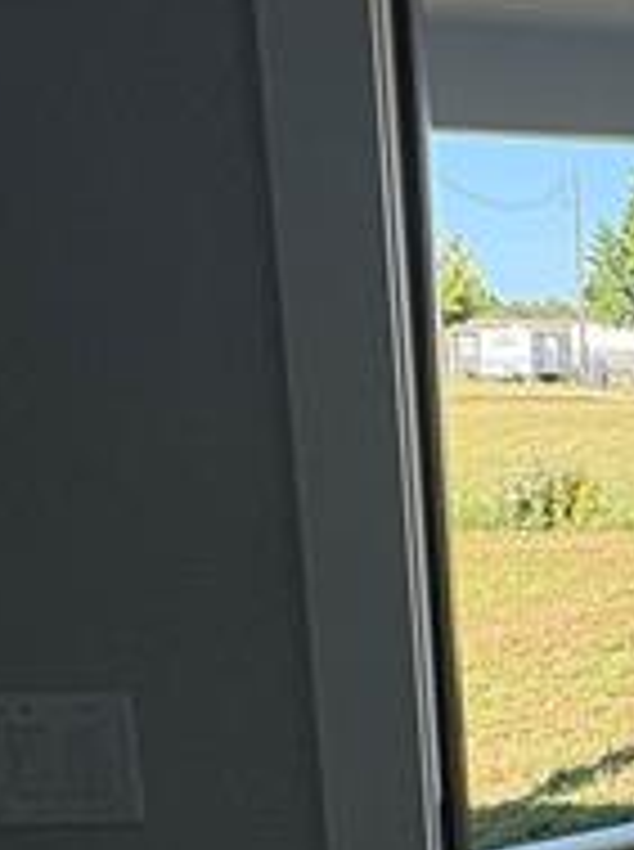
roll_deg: -0.7
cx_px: 935
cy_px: 697
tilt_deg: -11.8
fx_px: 1397
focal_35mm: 57
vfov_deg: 32.8
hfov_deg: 21.6
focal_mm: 2.22
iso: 50
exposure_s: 1/1020
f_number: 2.2
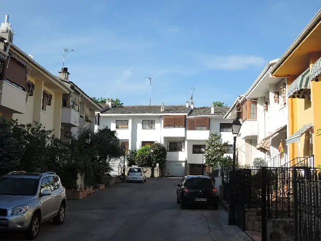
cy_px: 120
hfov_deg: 42.1
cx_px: 160
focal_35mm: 45
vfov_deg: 32.2
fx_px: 417
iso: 80
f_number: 3.7
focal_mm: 9.6
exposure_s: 1/640
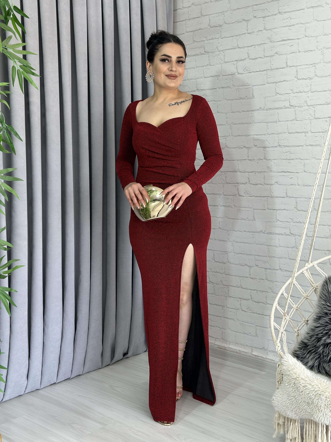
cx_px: 166
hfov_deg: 30.3
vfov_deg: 39.7
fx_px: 612
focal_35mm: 48
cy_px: 221
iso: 64
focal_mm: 6.86
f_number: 1.78
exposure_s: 1/153
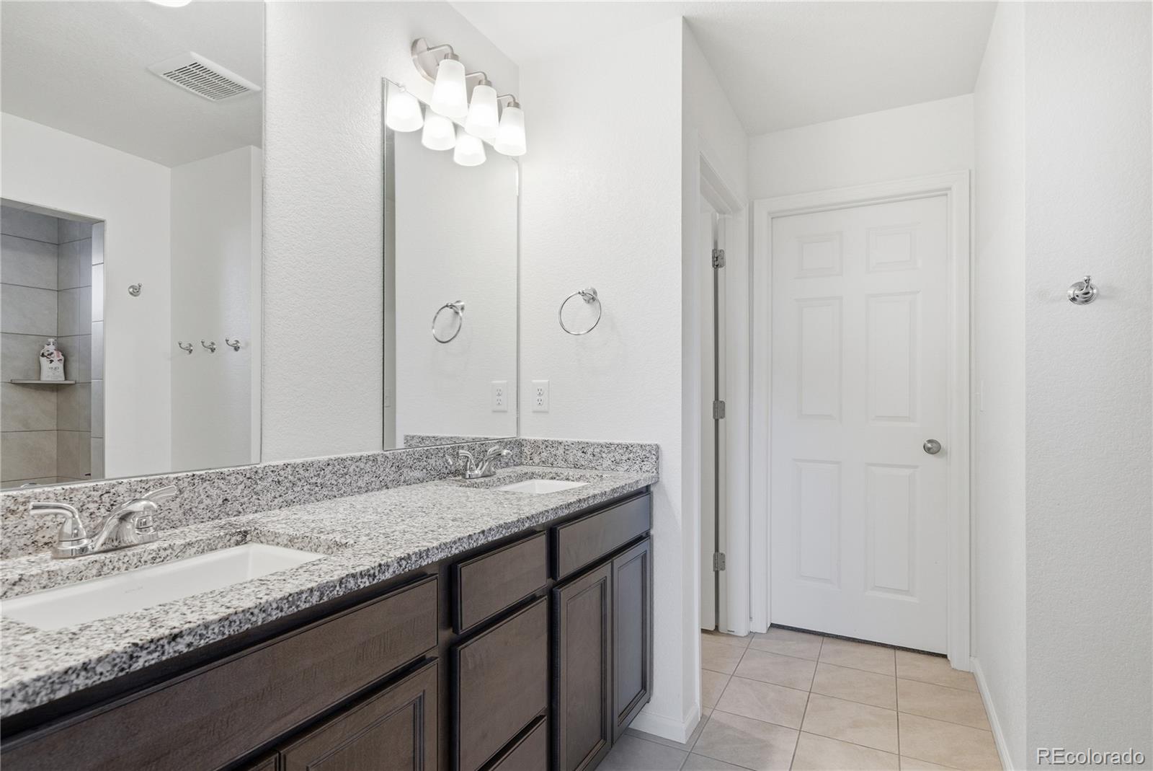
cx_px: 576
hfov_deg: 93.2
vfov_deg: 70.5
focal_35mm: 17
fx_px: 545
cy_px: 386
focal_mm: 17
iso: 500
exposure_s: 1/60
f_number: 8
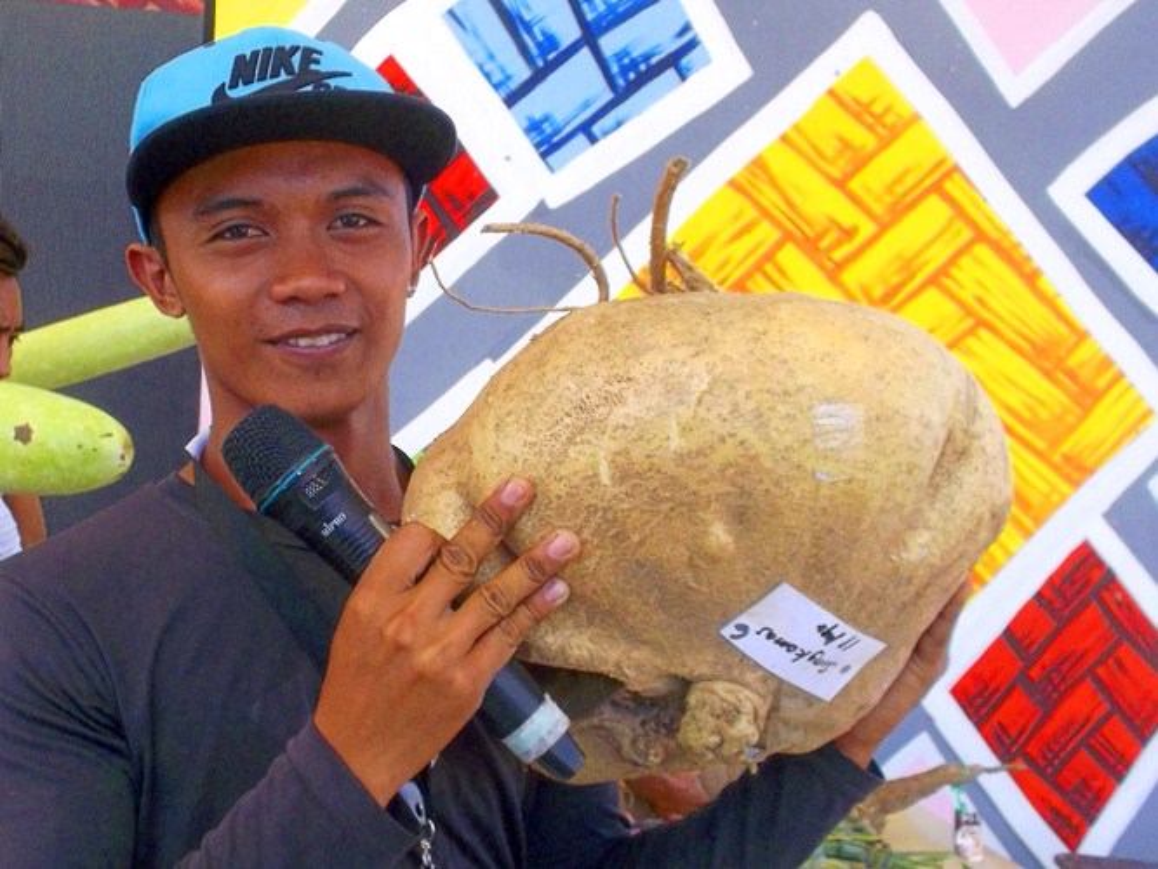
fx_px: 970
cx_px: 579
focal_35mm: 29
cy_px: 434
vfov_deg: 48.3
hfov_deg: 61.6
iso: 80
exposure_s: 1/200
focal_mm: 4.1
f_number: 3.3
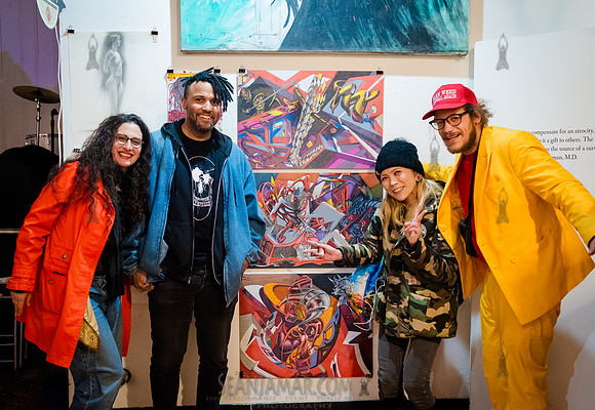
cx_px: 287
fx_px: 599
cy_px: 205
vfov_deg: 37.8
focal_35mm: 36
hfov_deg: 52.8
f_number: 3.2
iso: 8000
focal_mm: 35
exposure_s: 1/125
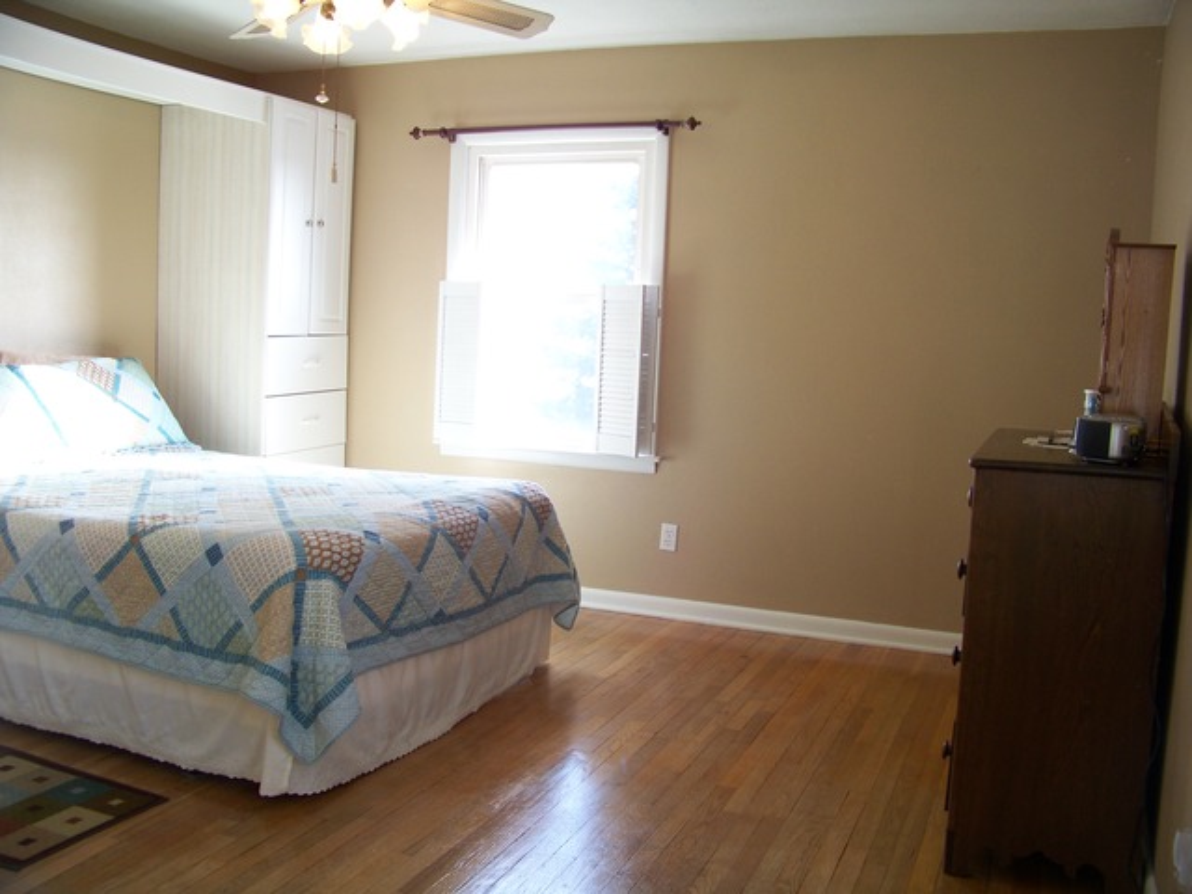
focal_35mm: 33
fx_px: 1136
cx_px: 596
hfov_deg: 55.4
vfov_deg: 42.9
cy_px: 447
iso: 80
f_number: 2.8
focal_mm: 5.85
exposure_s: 1/30
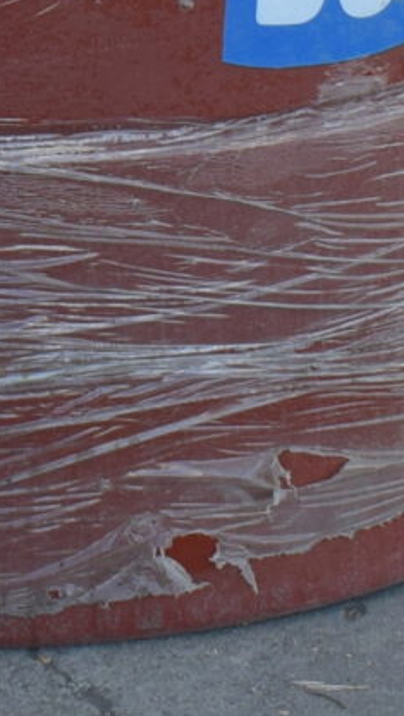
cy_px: -640
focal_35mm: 241
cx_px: -91
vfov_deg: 8.5
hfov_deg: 5.0
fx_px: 4587
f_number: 7.1
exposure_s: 1/200
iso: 400
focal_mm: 25
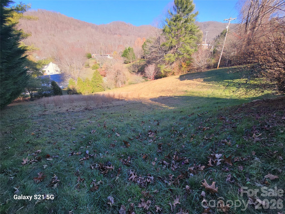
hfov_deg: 106.2
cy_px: 107
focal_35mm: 13
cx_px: 142
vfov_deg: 89.9
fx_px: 107
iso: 50
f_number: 2.2
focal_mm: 2.2
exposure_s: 1/239
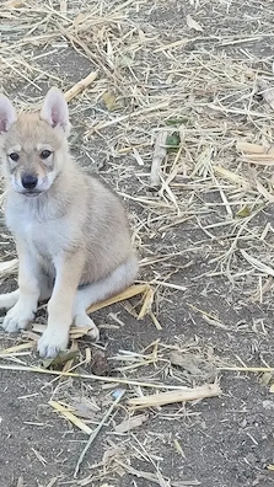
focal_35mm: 110
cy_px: 244
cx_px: 96
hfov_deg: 11.0
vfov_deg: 19.4
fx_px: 1420
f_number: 2
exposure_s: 1/101
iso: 179
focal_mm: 7.1
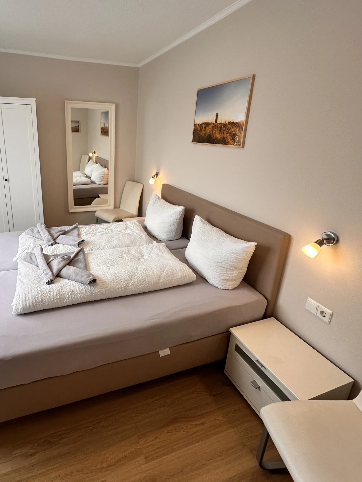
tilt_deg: -16.8
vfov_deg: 84.3
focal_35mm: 19
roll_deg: -2.4
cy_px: 212
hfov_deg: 67.1
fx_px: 265
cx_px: 125
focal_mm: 2.22
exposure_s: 1/100
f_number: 2.2
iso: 80
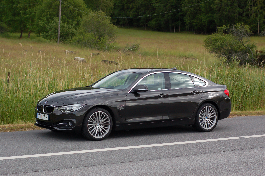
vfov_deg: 18.1
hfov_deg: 27.0
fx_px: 552
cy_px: 88
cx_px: 132
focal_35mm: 75
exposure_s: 1/1000
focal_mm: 50
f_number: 4.5
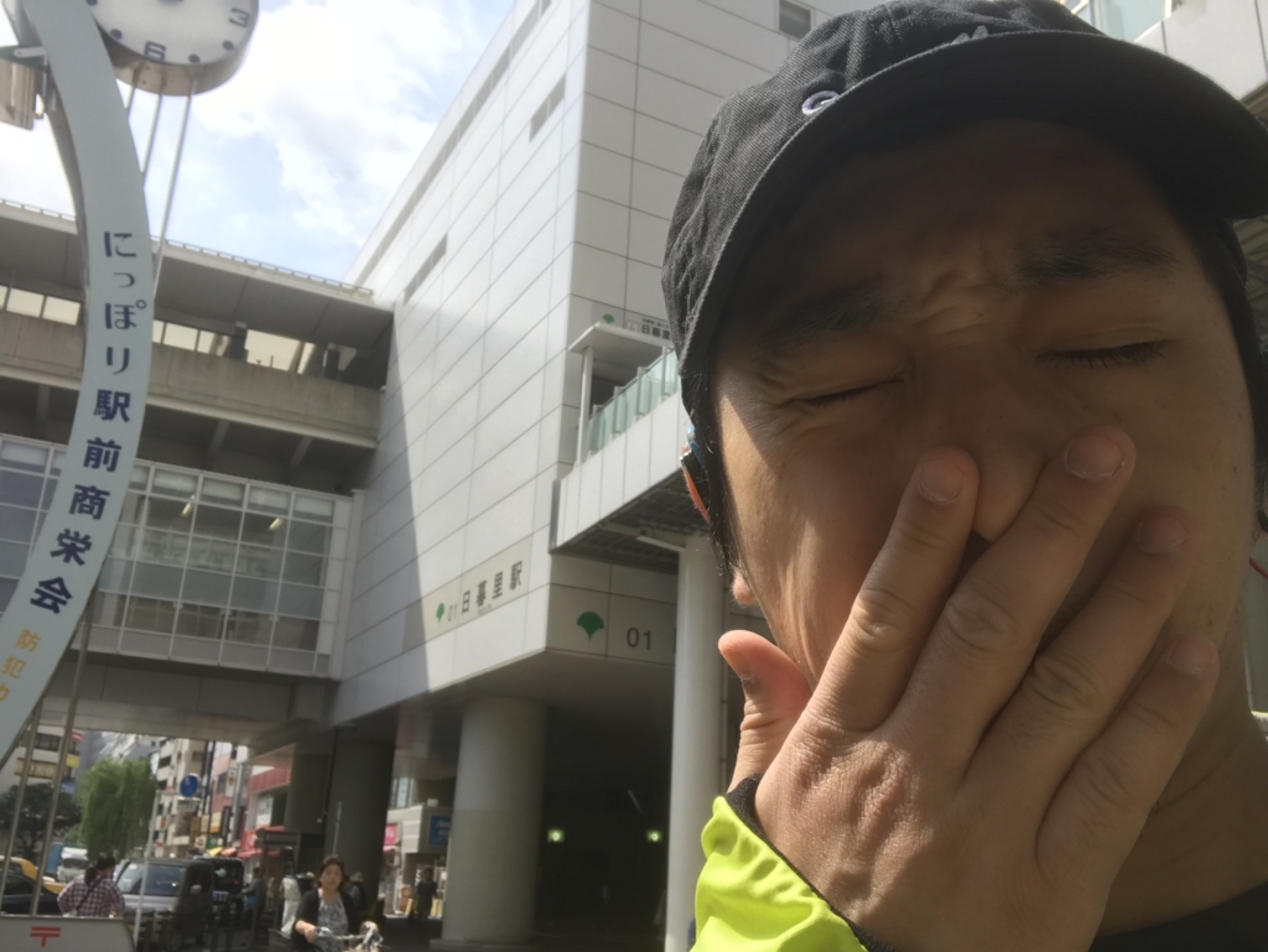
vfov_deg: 44.2
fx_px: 1173
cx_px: 634
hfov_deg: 56.8
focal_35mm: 32
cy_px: 476
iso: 25
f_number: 2.2
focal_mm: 2.87
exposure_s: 1/526
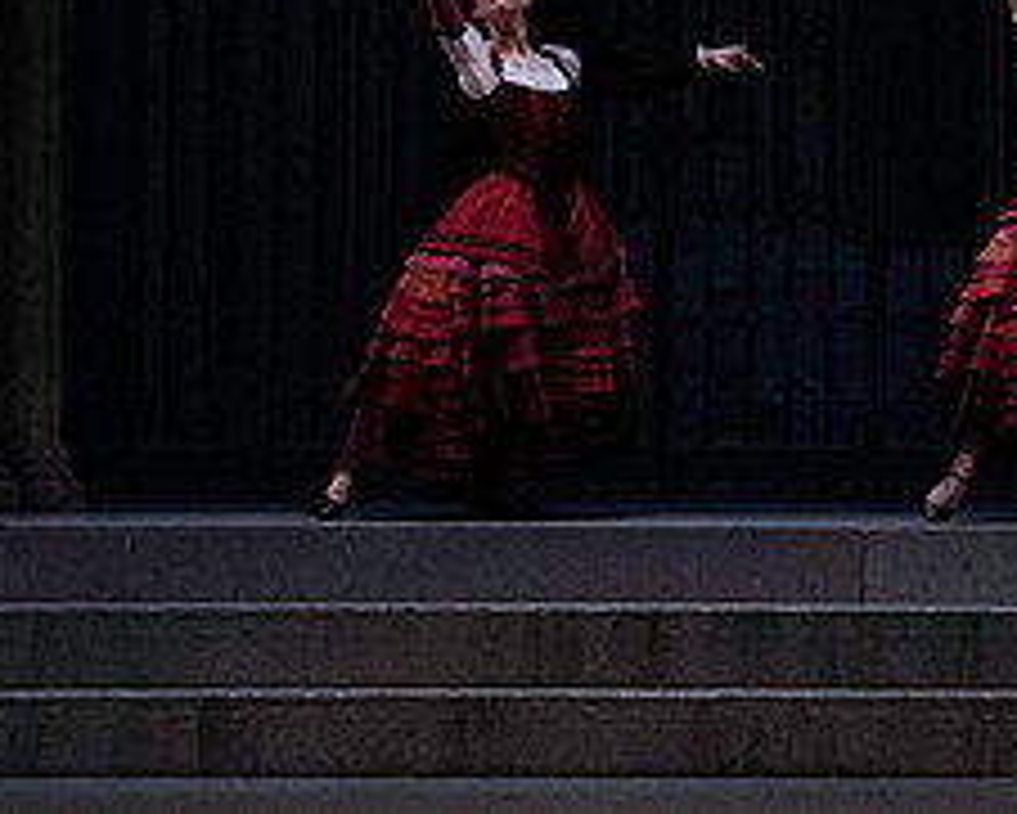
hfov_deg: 5.1
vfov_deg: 4.1
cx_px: 1130
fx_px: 11443
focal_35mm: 380
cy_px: -52
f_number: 7.1
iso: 12800
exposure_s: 1/400
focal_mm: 158
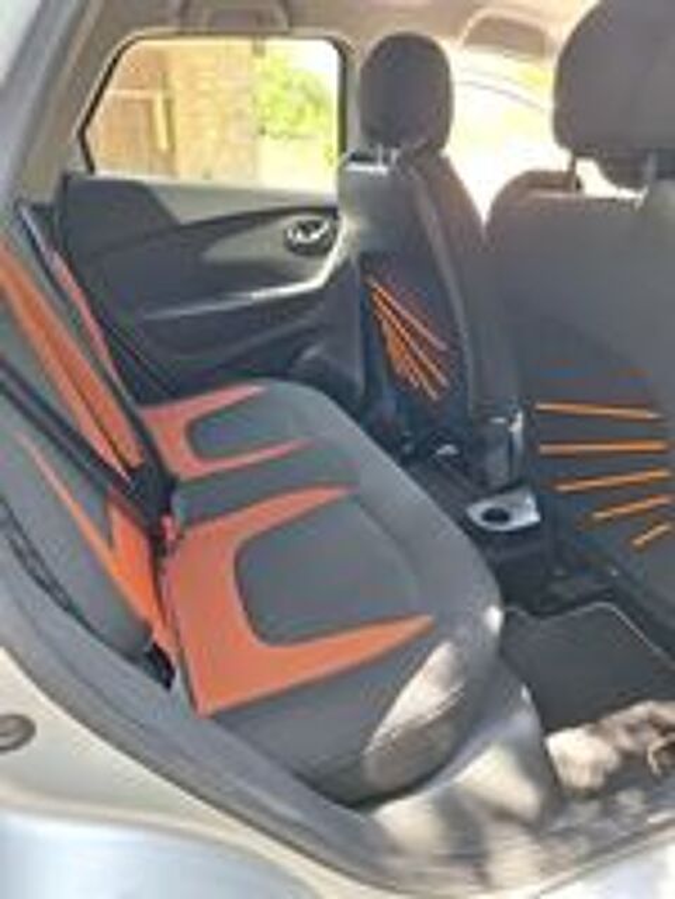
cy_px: 450
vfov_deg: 73.9
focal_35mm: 23
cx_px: 338
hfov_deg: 58.9
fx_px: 598
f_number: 1.8
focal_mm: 5.54
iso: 64
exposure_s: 1/50
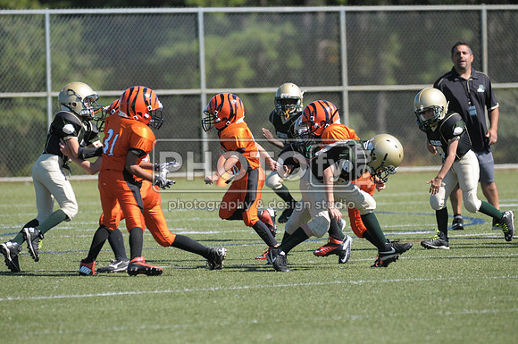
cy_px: 172
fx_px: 6466
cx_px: 259
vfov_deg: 3.0
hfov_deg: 4.6
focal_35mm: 450
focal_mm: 300
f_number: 4
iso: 640
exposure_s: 1/3200
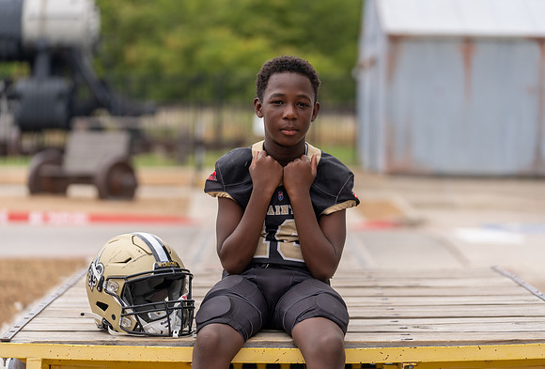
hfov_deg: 18.1
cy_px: 184
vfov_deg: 12.3
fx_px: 1712
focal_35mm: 113
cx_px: 277
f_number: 2.8
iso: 160
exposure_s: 1/320
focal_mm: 109
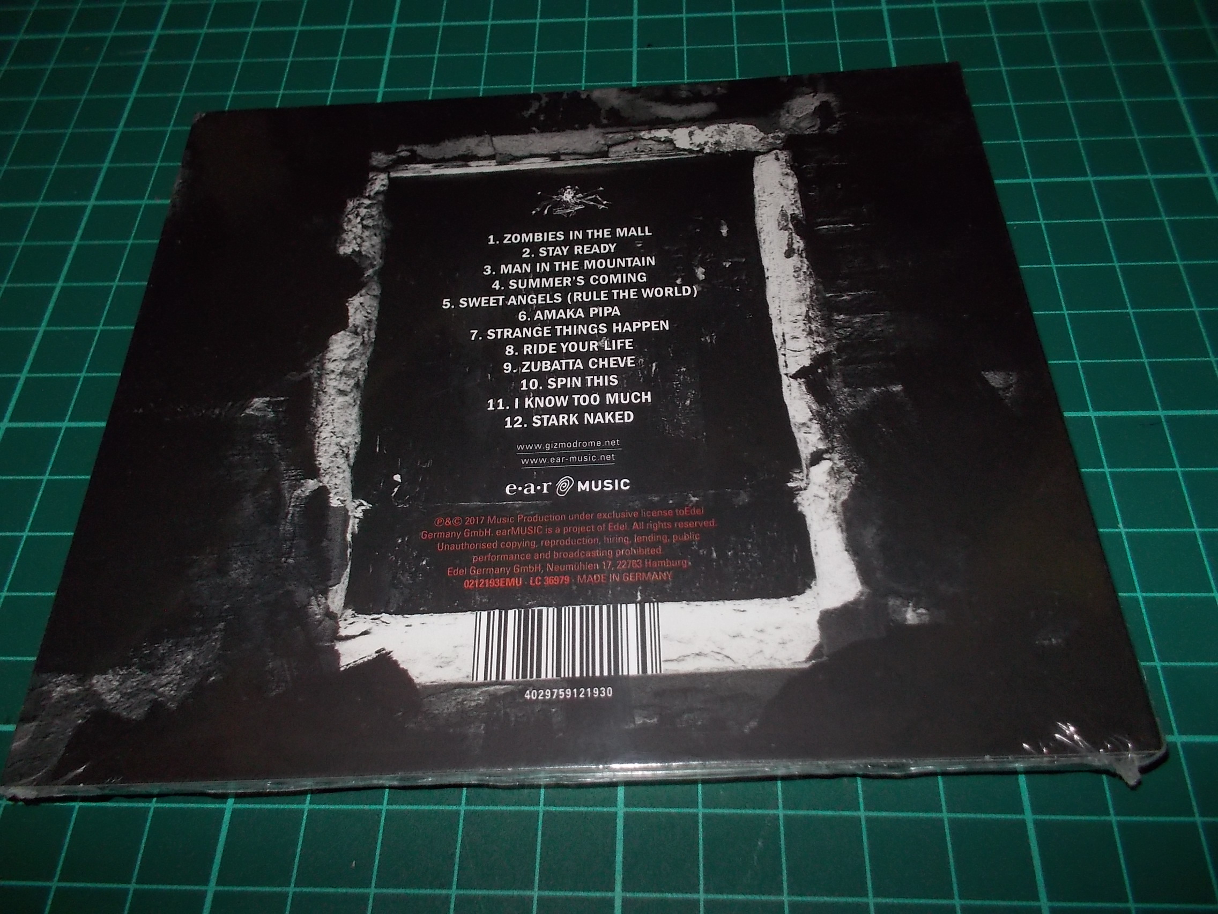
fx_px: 1020
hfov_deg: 61.7
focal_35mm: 29
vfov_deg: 48.2
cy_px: 457
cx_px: 609
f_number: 3.3
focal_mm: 4.1
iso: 200
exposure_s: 1/30
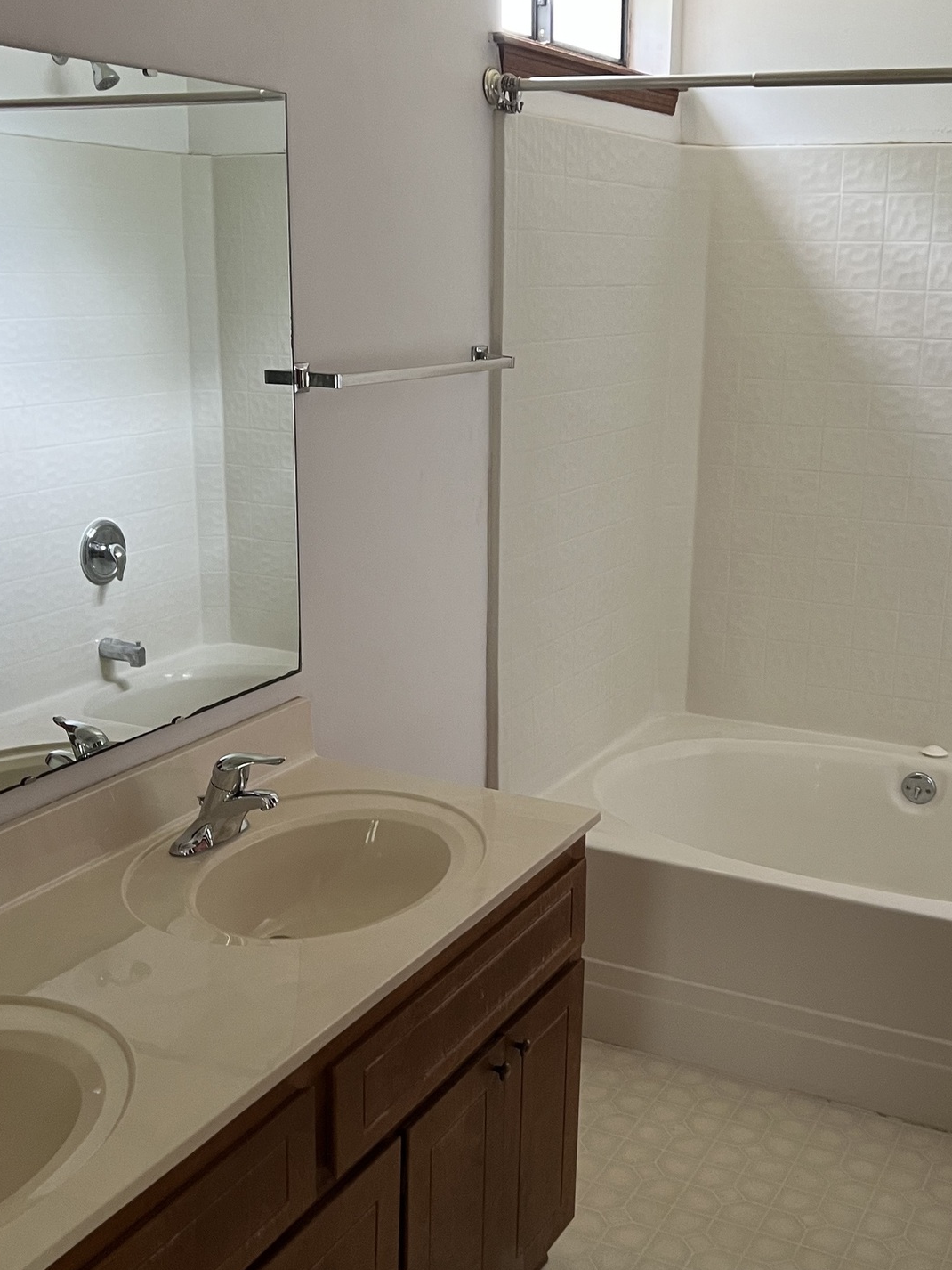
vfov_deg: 44.8
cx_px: 531
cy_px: 623
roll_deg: -0.9
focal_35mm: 42
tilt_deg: -13.2
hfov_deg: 34.3
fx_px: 1540
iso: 160
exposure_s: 1/60
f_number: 1.5
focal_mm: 5.7
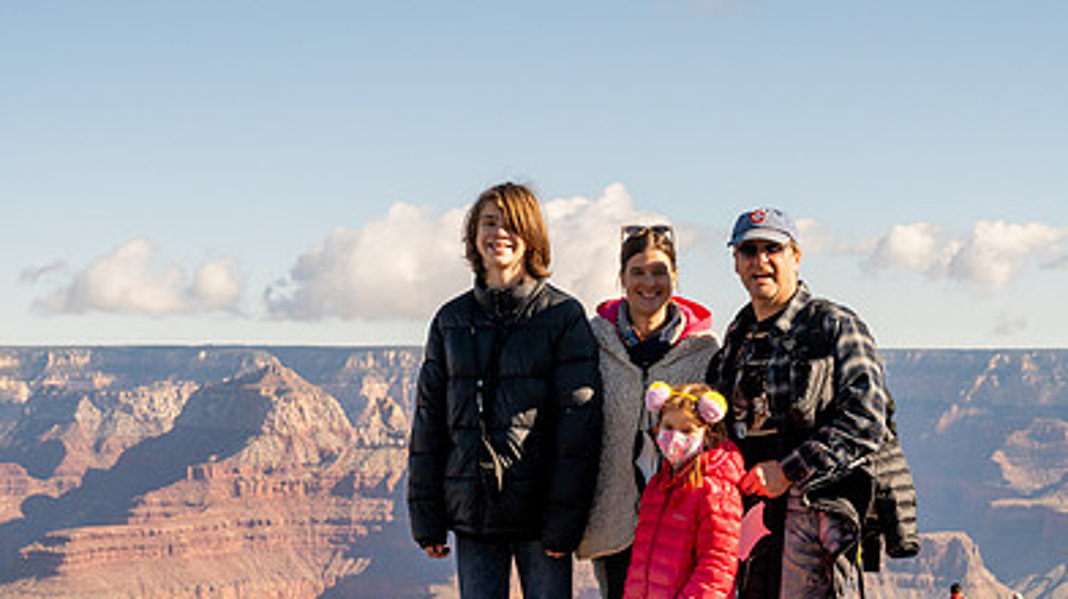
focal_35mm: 85
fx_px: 2406
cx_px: 619
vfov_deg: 14.1
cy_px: 490
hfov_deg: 25.0
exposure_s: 1/1600
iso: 400
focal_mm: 53
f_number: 8
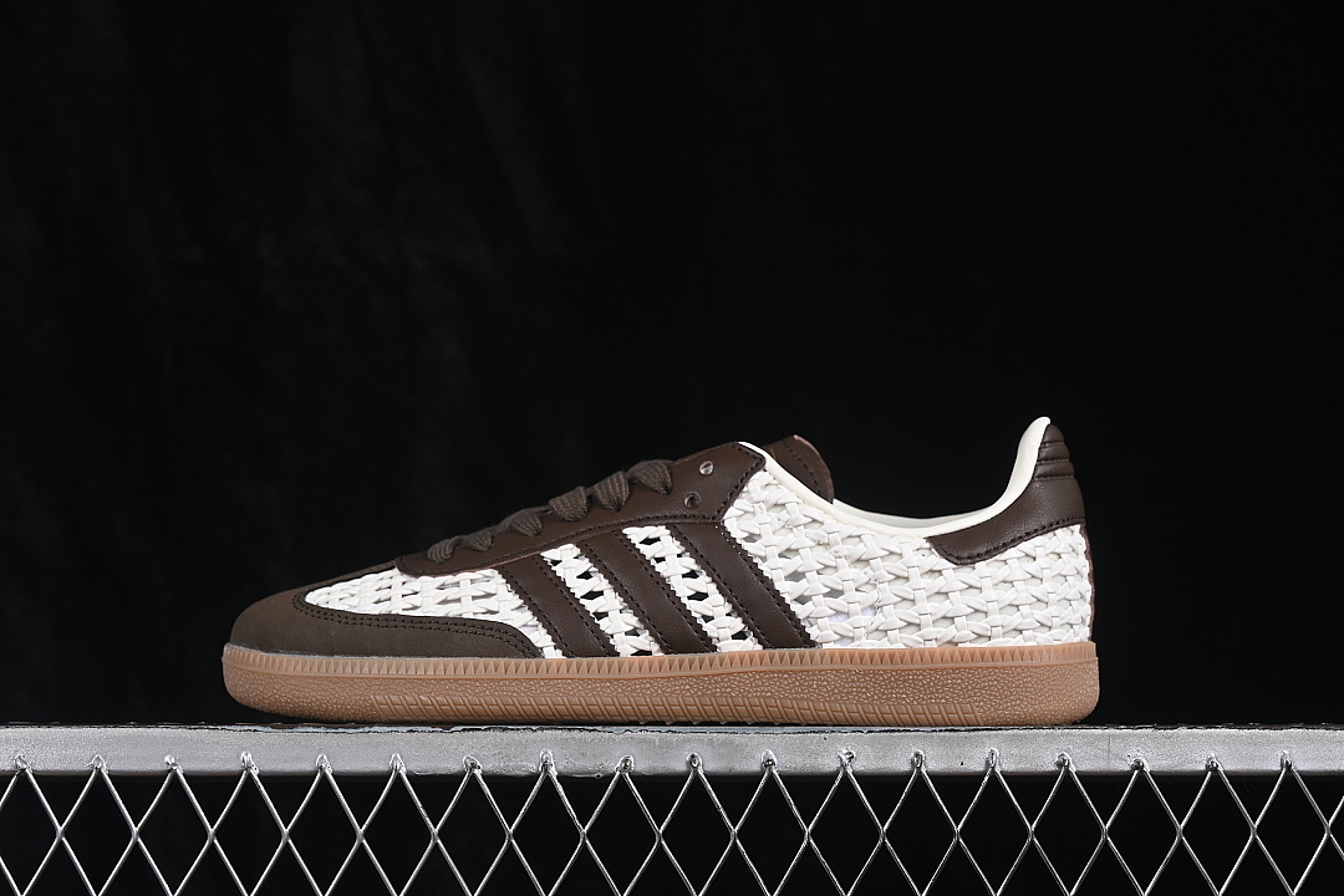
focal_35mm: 75
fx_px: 2800
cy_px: 448
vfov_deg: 18.2
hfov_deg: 27.0
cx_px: 672
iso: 160
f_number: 8
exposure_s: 1/80
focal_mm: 50
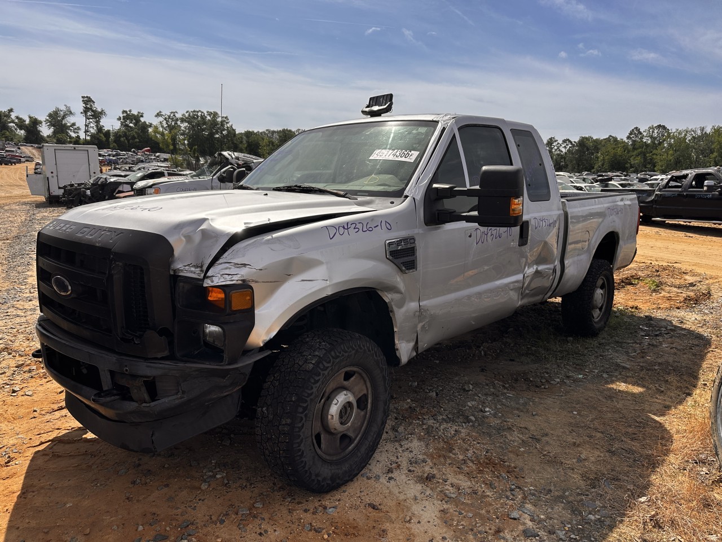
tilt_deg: -12.0
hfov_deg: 71.6
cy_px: 271
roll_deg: -1.9
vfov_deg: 56.8
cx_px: 361
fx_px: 501
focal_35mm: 24
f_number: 1.78
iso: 80
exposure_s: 1/5525
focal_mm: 6.86
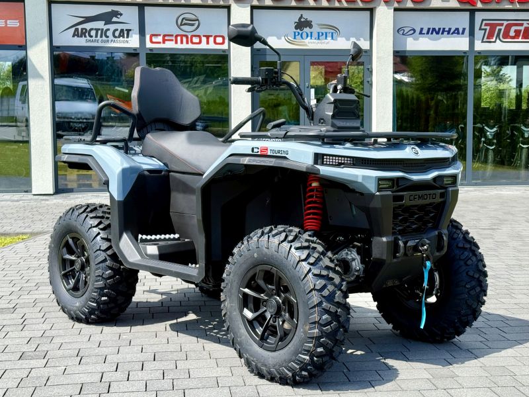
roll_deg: -0.1
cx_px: 264
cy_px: 198
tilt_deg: -5.1
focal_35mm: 48
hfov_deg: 39.7
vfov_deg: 30.3
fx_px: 734
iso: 64
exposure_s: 1/1795
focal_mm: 6.76
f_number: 1.78
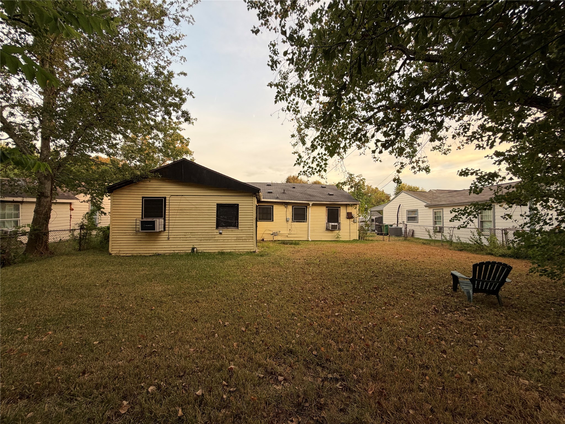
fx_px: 229
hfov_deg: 102.1
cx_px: 282
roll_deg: -0.1
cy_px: 212
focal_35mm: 14
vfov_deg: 85.7
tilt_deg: +1.9
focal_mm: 2.22
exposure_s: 1/121
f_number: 2.2
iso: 64
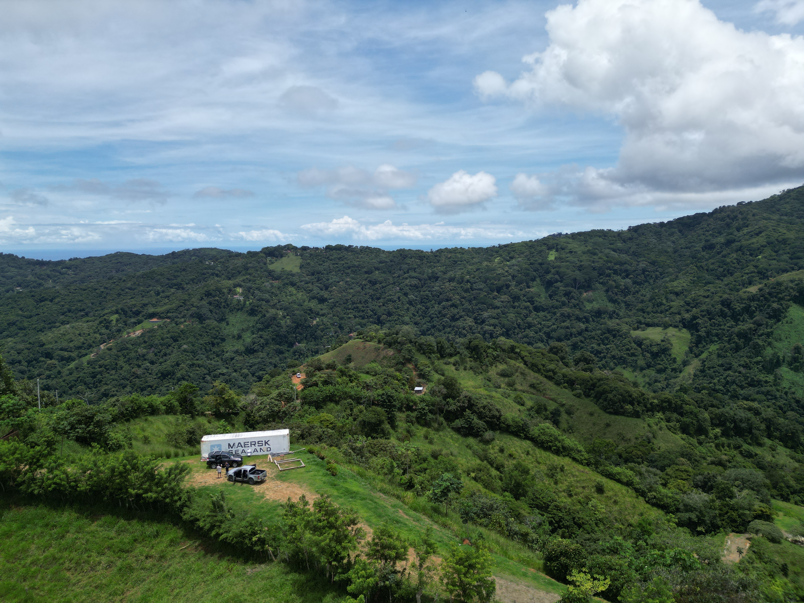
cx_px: 402
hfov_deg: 71.6
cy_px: 302
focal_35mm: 24
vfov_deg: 56.8
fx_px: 557
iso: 100
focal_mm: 6.72
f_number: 1.7
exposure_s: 1/4000
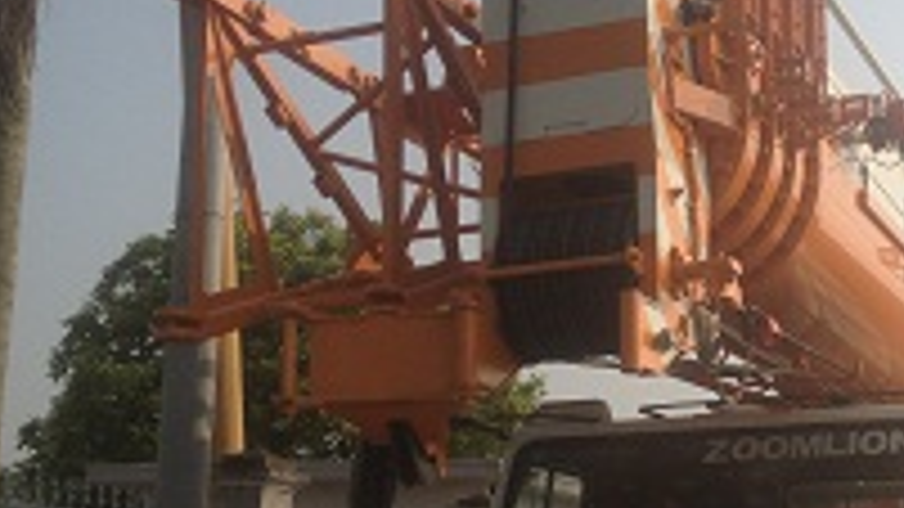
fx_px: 1726
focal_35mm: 72
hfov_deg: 28.7
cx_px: 726
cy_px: 405
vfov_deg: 16.6
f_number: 2.4
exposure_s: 1/2404
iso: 50
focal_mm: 4.28
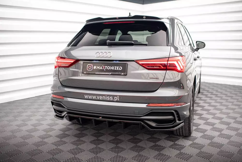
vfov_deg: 37.2
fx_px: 240
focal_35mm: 36
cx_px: 120
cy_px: 81
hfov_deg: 53.6
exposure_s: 1/100
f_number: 2.5
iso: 1600
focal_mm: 35
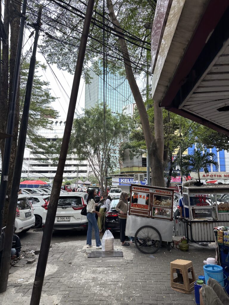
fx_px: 212
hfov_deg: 56.8
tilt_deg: +12.1
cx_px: 114
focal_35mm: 24
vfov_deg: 71.6
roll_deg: -1.7
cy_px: 152
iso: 80
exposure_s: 1/349
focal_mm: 6.86
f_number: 1.78
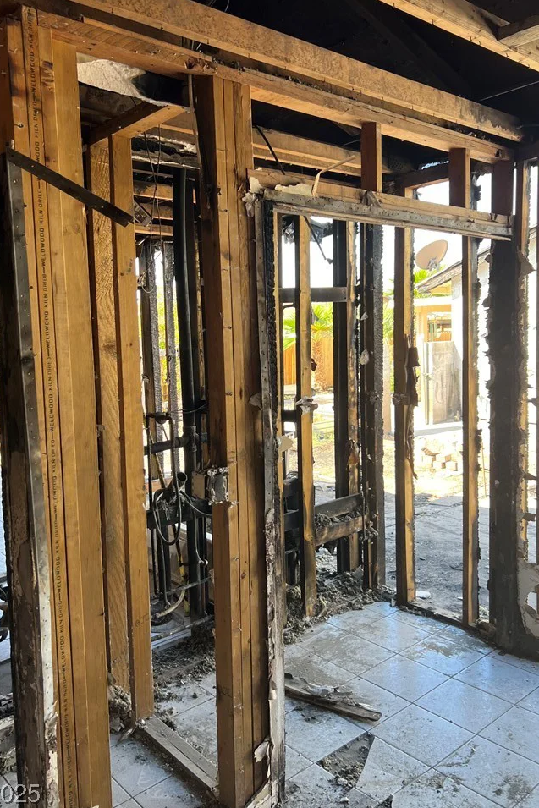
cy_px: 385
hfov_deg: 44.9
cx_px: 251
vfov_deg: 63.6
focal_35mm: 29
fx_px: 651
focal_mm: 5.7
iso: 50
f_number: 1.5
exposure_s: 1/166
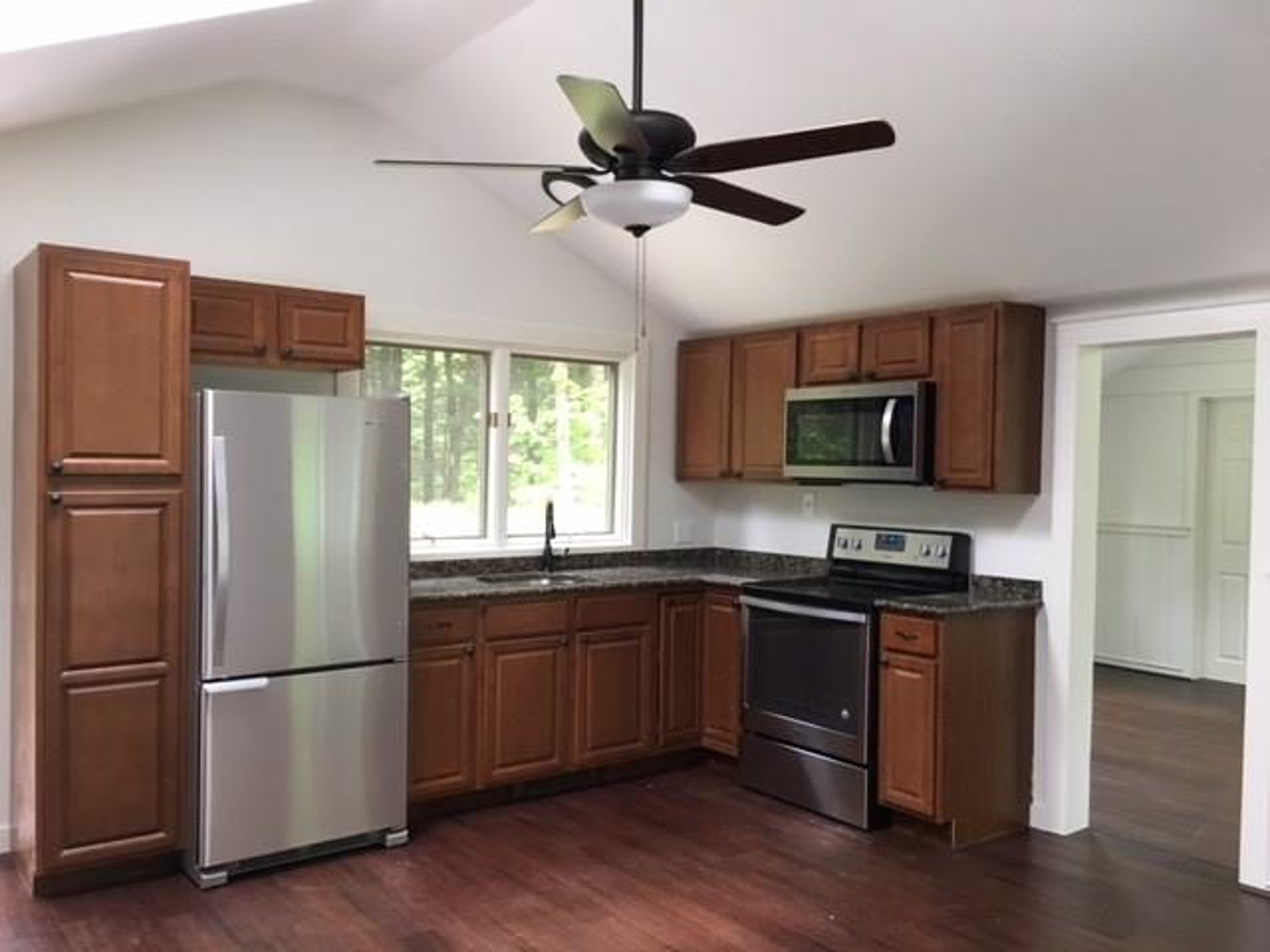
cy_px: 476
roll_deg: +0.0
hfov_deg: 61.7
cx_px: 635
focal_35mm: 29
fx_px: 1064
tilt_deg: -0.3
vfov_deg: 48.2
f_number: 2.2
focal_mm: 4.15
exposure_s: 1/30
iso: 100
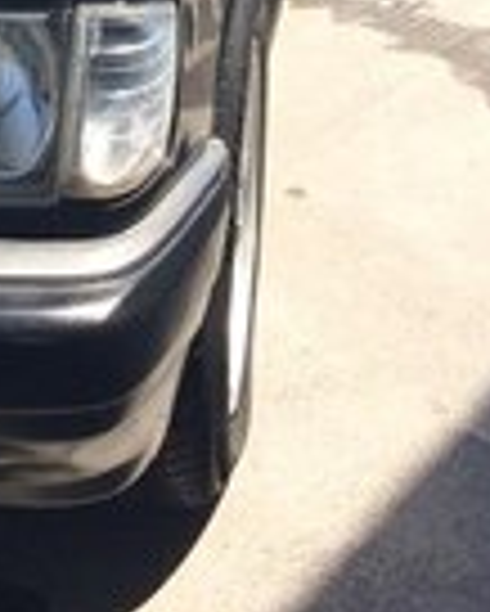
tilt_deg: -16.6
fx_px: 1865
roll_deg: +0.1
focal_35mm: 103
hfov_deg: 14.3
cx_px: -171
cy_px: -135
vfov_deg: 17.7
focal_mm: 4.15
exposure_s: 1/912
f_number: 2.2
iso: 32
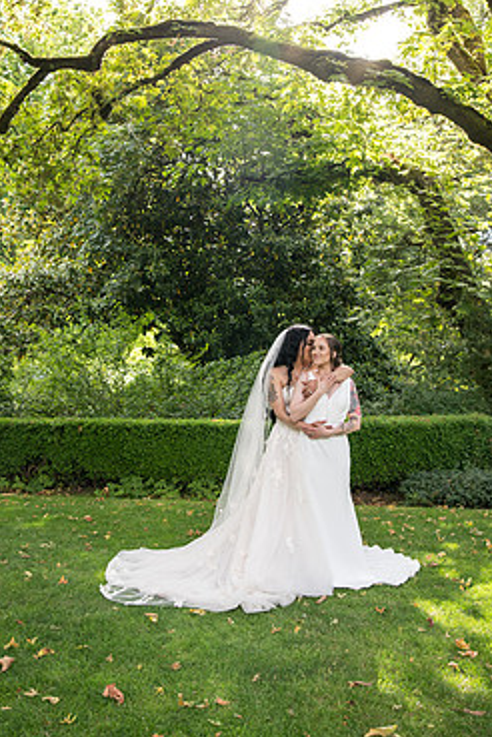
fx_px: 799
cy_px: 300
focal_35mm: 39
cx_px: 250
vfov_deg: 49.3
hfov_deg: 34.2
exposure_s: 1/320
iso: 640
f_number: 4
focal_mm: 32
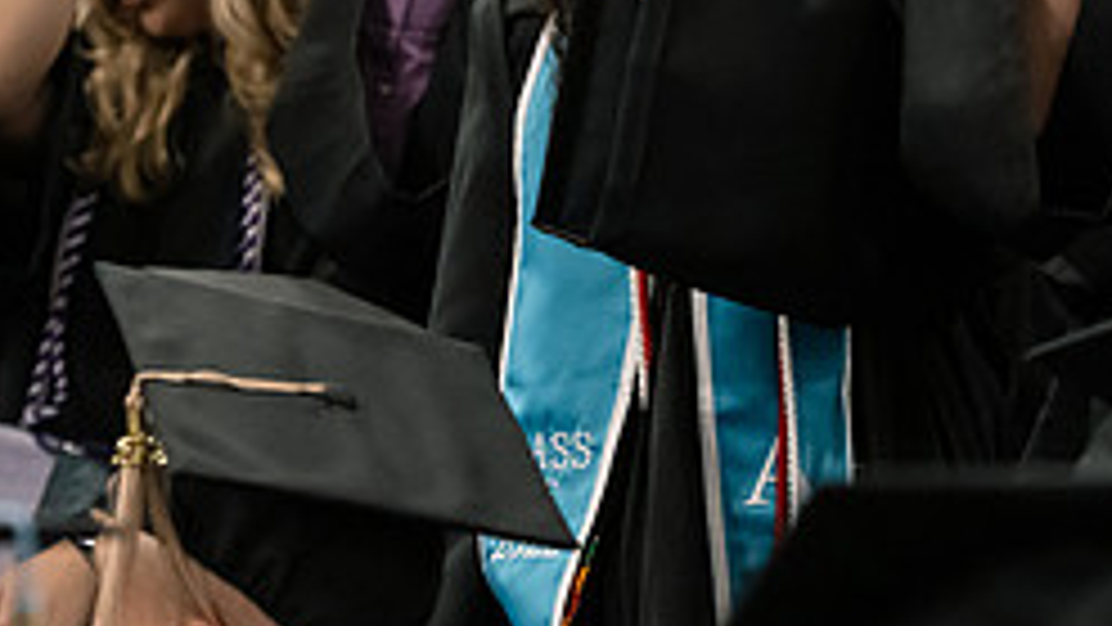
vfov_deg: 4.8
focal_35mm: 251
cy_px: 7
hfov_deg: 8.6
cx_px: 464
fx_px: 7402
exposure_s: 1/200
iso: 4000
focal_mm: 102
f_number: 4
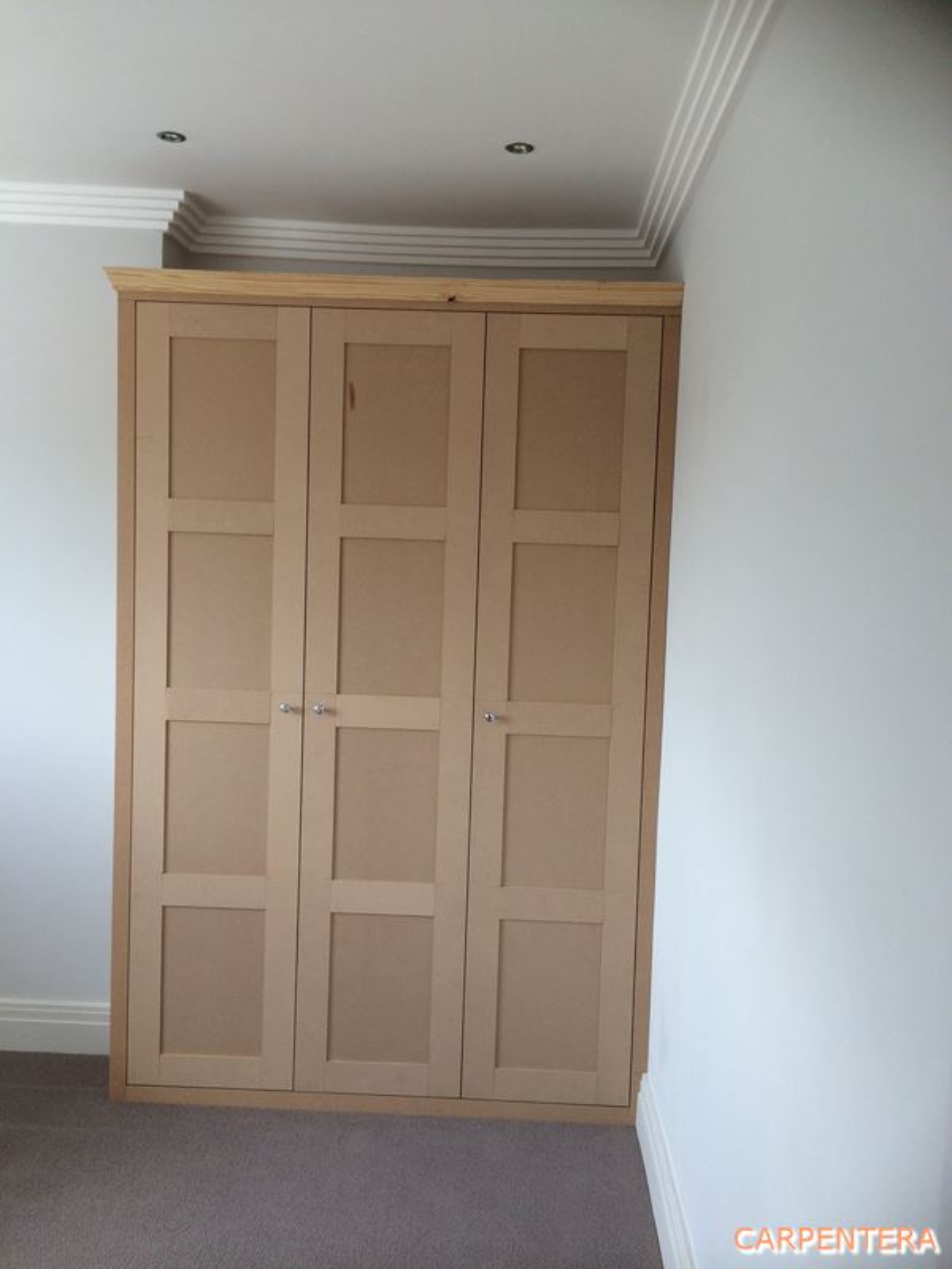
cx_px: 476
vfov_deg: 60.0
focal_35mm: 30
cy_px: 634
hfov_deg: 46.8
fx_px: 1100
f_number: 2.2
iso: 64
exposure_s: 1/120
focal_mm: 4.12
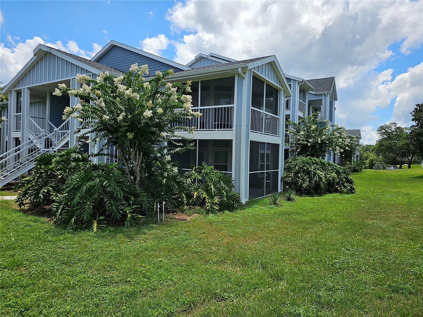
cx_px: 212
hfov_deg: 73.9
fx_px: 281
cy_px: 158
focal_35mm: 23
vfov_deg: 58.9
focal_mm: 6.3
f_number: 1.7
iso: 10
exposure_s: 1/736
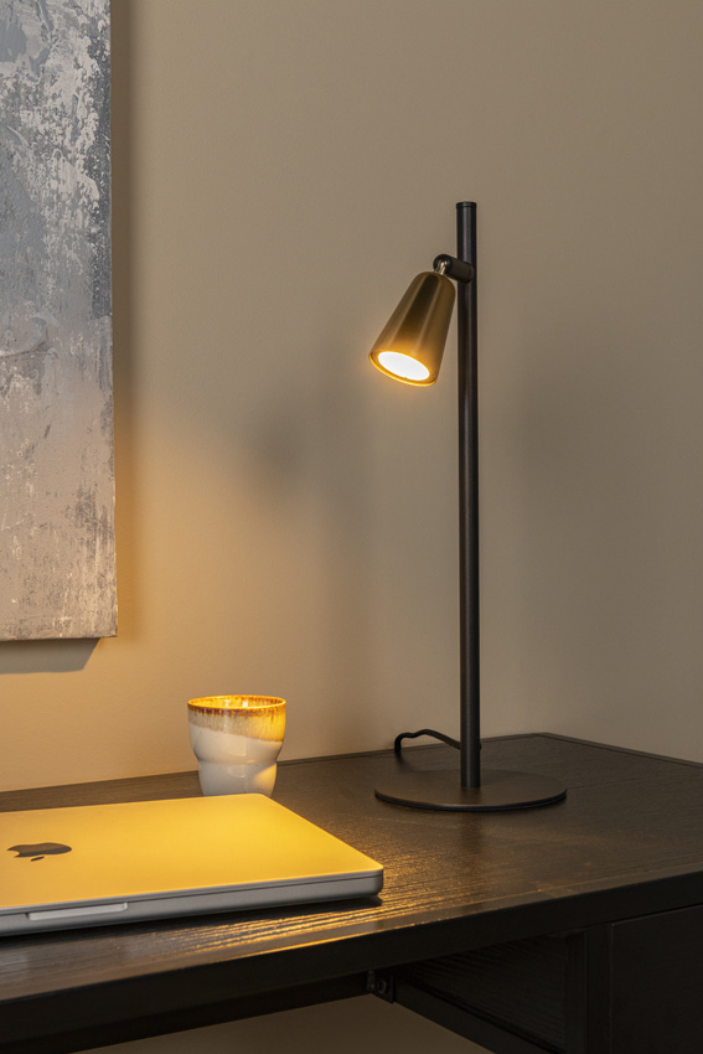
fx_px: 1464
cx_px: 352
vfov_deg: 39.6
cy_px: 527
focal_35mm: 50
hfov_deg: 27.0
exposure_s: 1/13
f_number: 13
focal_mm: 50
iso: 400
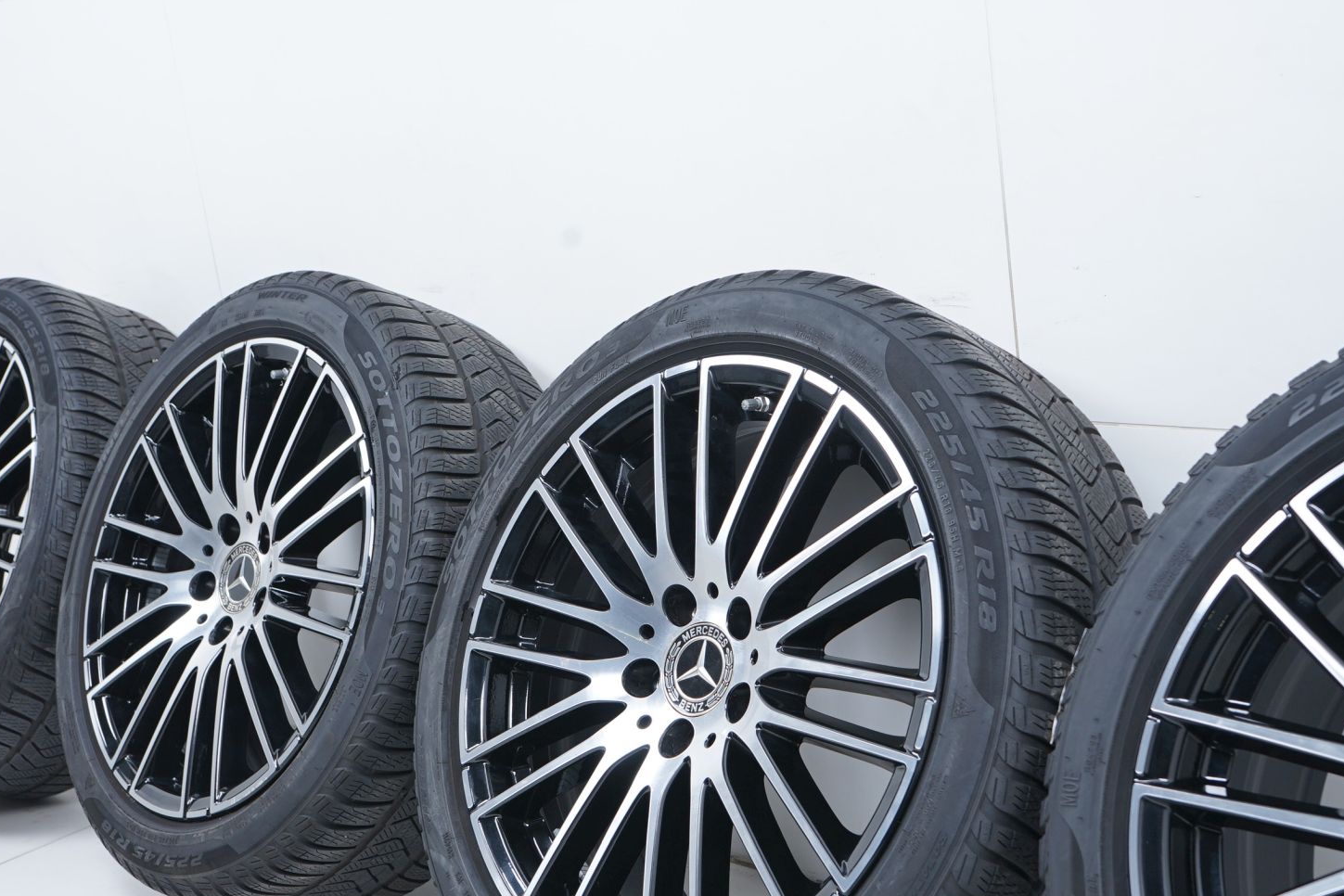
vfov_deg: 27.5
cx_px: 704
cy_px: 546
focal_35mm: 49
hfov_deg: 40.3
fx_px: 1829
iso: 250
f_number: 7.1
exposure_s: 1/125
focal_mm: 37
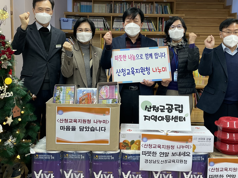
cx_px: 126
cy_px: 79
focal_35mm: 44
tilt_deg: -7.3
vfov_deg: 32.8
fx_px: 303
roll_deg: -1.6
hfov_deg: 42.9
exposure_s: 1/120
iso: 125
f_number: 1.6
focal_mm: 4.2
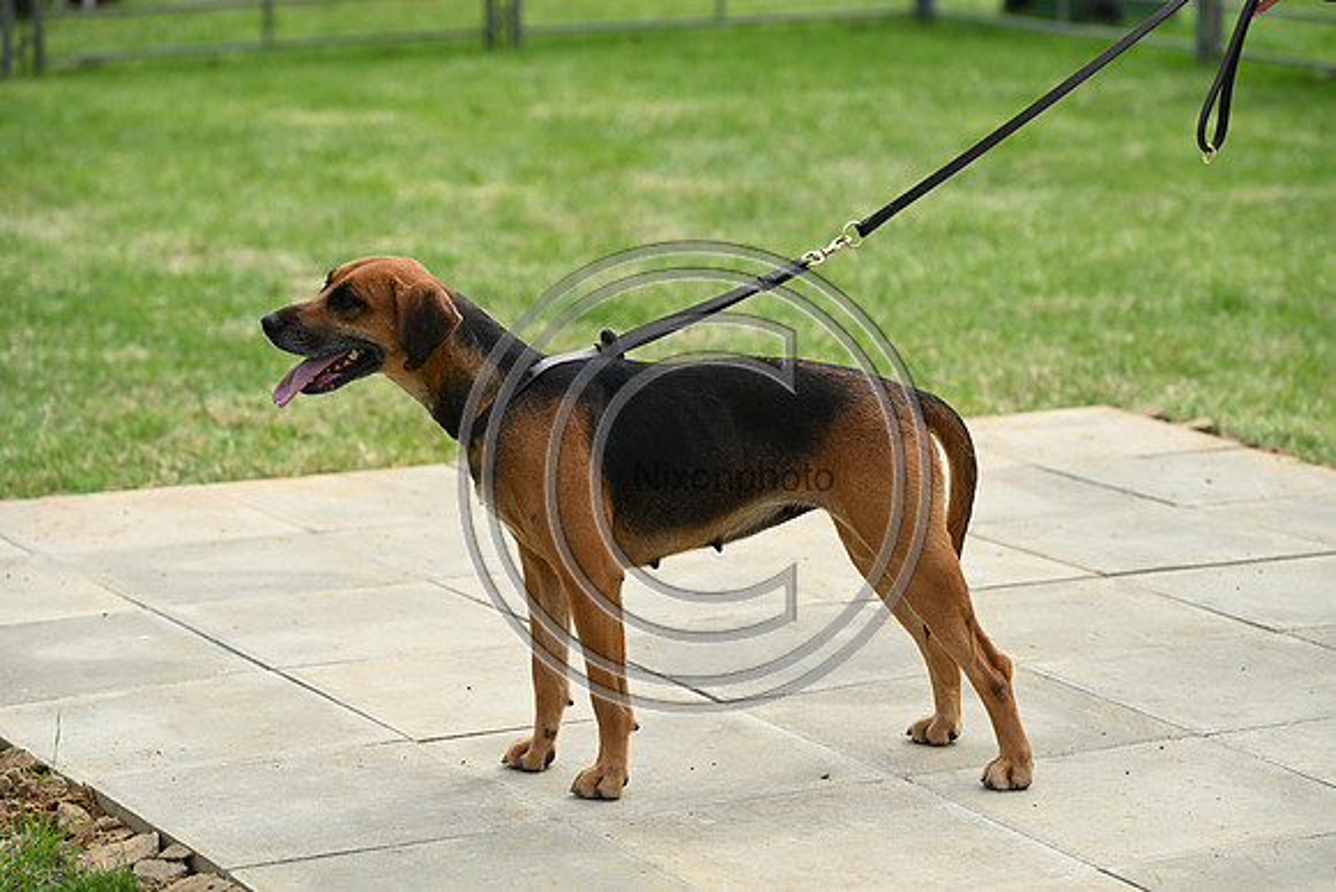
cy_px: 446
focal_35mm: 122
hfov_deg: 16.8
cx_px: 668
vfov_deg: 11.2
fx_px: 4528
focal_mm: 122
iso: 200
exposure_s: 1/1000
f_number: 4.5
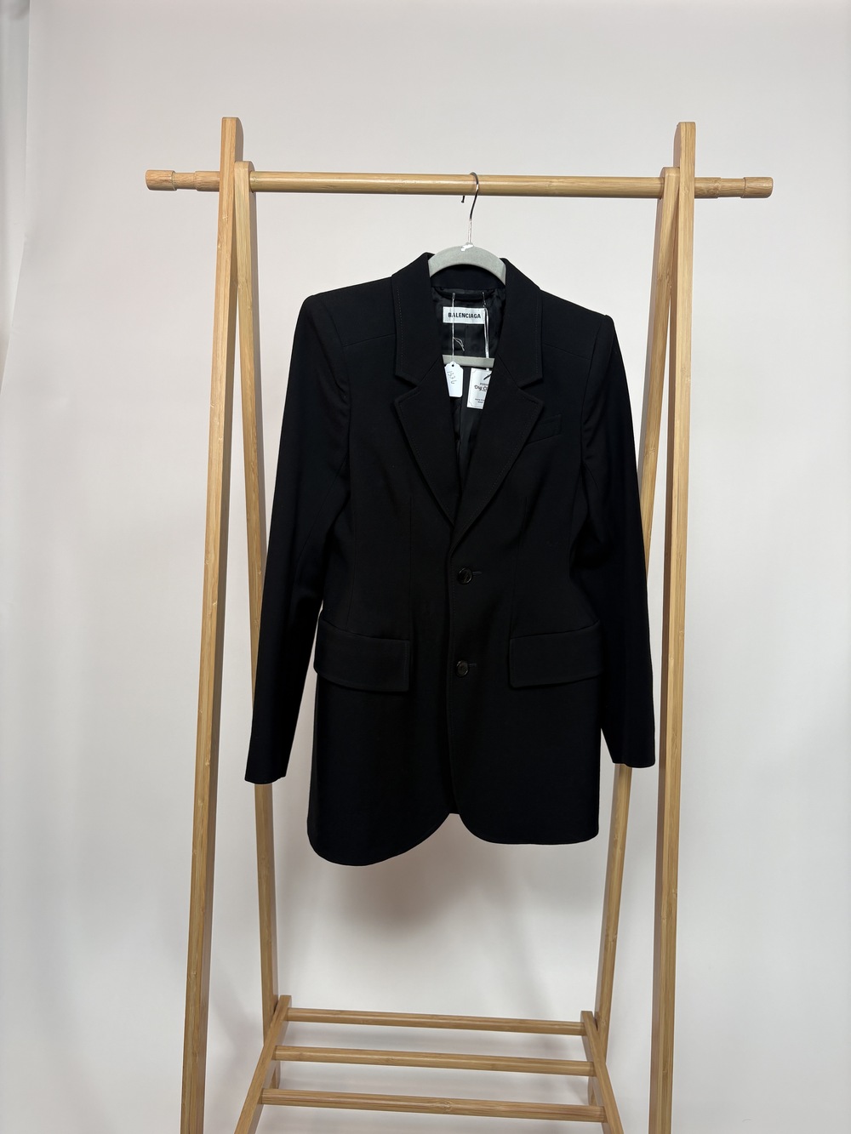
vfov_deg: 67.3
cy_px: 567
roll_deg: -1.6
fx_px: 852
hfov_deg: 53.1
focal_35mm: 26
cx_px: 426
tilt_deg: -5.0
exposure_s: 1/121
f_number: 1.6
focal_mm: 5.96
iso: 50
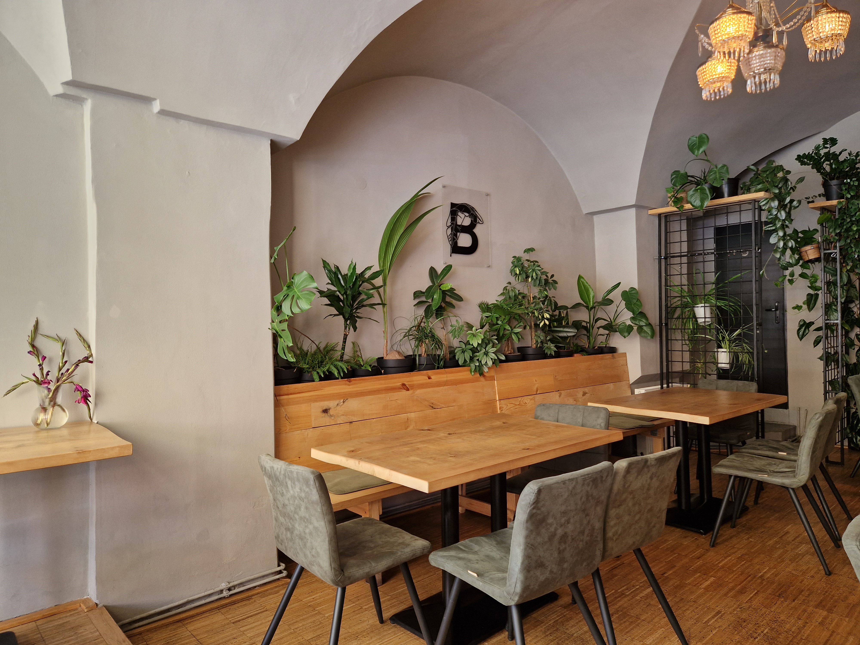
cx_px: 430
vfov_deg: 58.9
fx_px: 571
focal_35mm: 23
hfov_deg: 73.9
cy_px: 322
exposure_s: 1/100
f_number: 1.8
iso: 80
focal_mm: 5.4
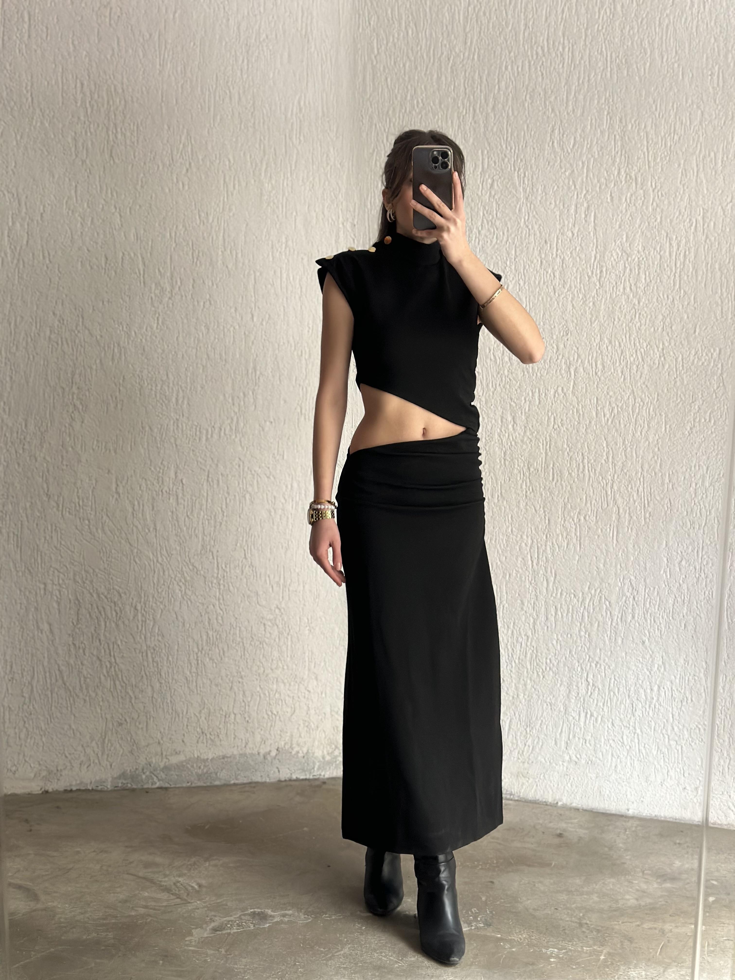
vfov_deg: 39.7
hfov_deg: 30.3
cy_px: 490
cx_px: 368
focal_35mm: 48
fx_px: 1359
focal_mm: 6.86
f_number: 1.78
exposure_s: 1/60
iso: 250
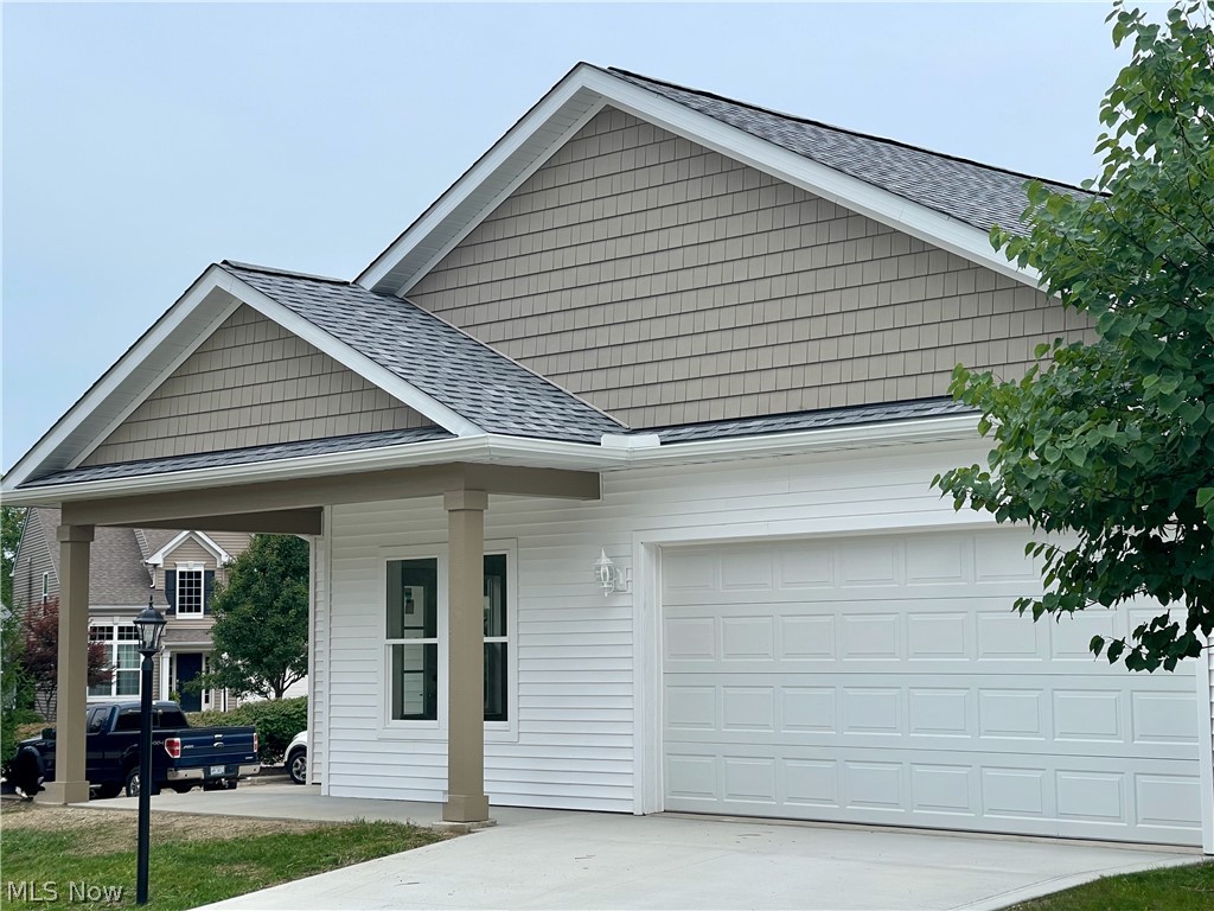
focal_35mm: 64
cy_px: 456
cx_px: 607
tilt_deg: +6.2
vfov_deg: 22.9
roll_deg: +0.5
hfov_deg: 30.3
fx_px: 2245
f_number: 2.2
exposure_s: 1/438
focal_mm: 7.5
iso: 20
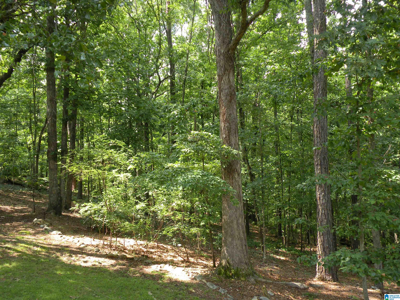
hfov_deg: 44.8
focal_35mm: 42
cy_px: 150
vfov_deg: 34.3
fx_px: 485
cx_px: 200
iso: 70
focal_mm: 7.4
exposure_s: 1/59.8
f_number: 3.2
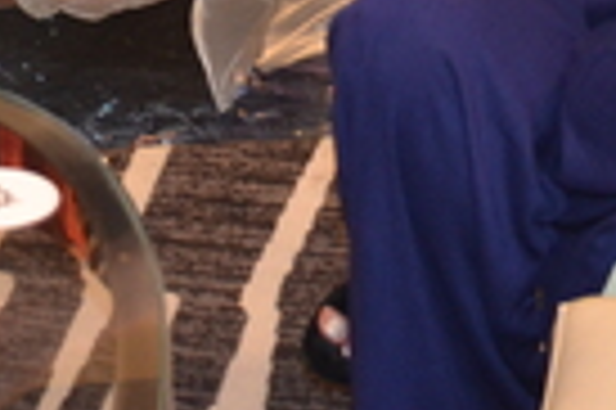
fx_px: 2888
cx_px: -13
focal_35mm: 169
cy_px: -554
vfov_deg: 7.6
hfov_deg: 12.0
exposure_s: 1/60
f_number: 3.5
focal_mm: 22
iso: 800
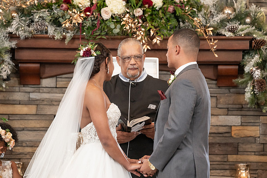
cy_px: 98
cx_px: 141
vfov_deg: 6.0
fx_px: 1703
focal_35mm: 230
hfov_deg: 9.0
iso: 2000
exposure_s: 1/200
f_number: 4
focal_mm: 198
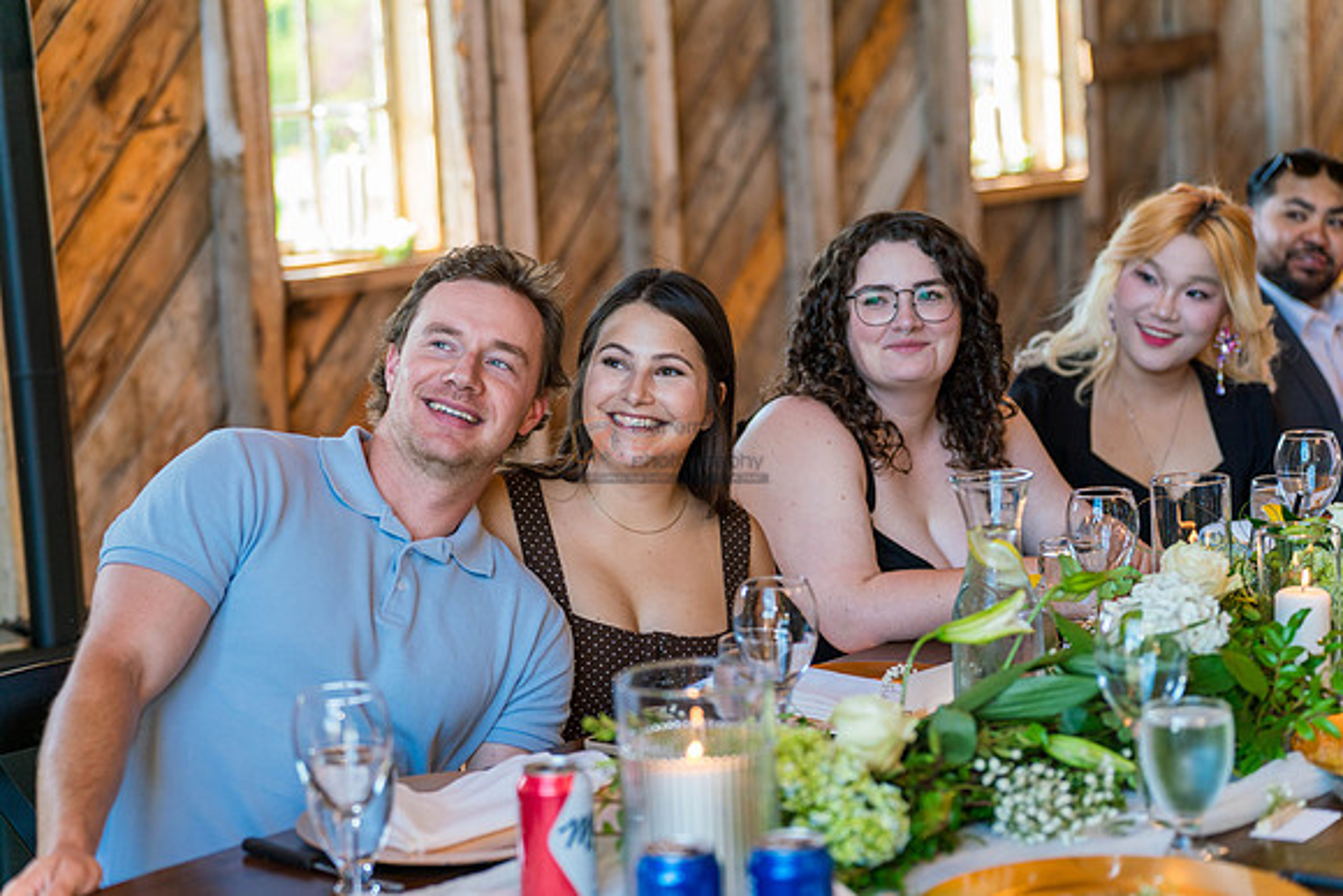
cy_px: 448
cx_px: 672
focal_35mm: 74
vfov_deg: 18.4
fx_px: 2761
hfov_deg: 27.3
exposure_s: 1/200
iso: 400
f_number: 2.5
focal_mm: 74
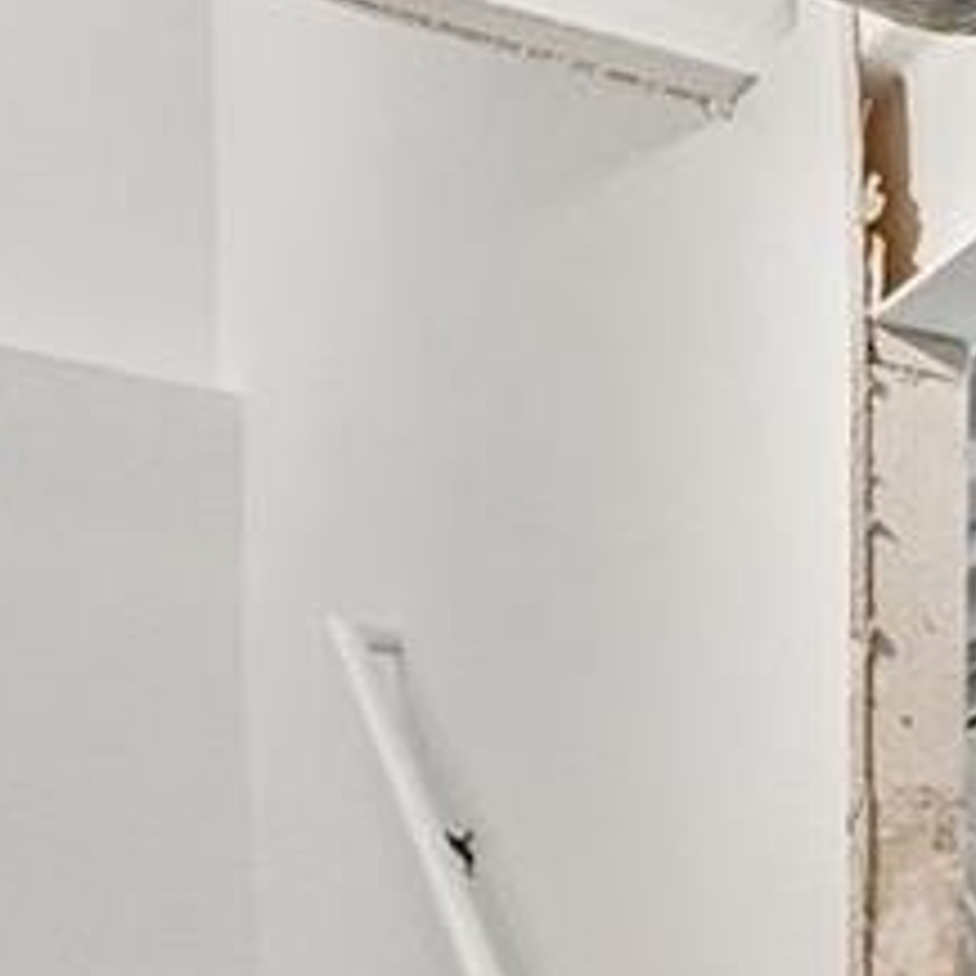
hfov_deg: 12.5
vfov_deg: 16.8
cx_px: 2609
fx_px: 2999
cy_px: 1453
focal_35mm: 94
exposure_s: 1/5
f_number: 8
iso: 800
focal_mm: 10
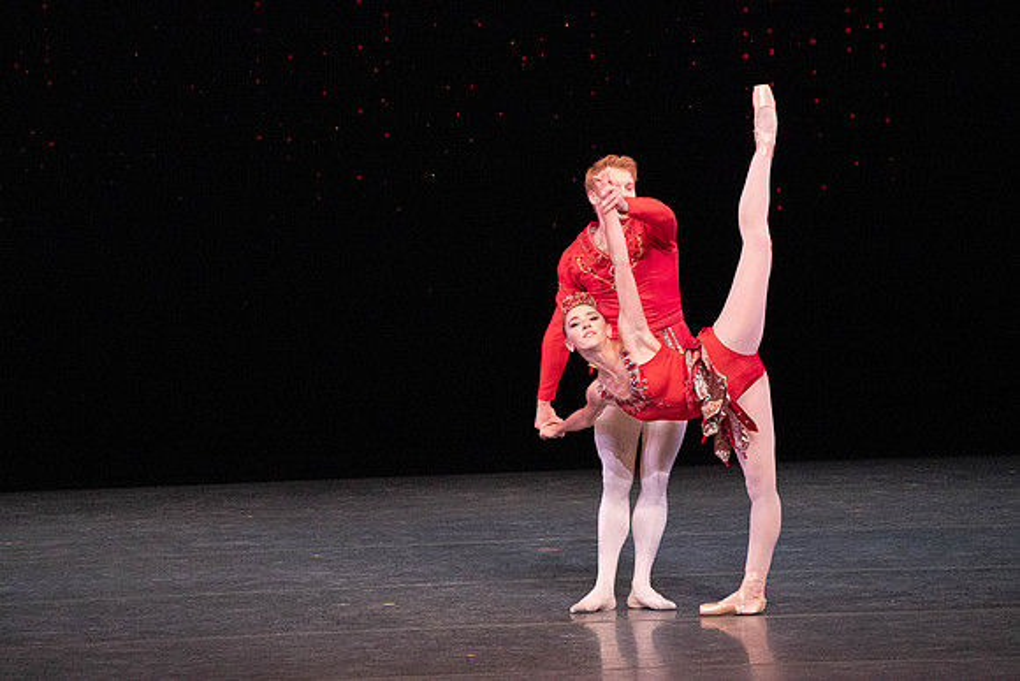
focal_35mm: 376
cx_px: 510
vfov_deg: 3.7
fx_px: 10655
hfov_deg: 5.5
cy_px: 340
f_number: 11
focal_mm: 376
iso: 16000
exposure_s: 1/500
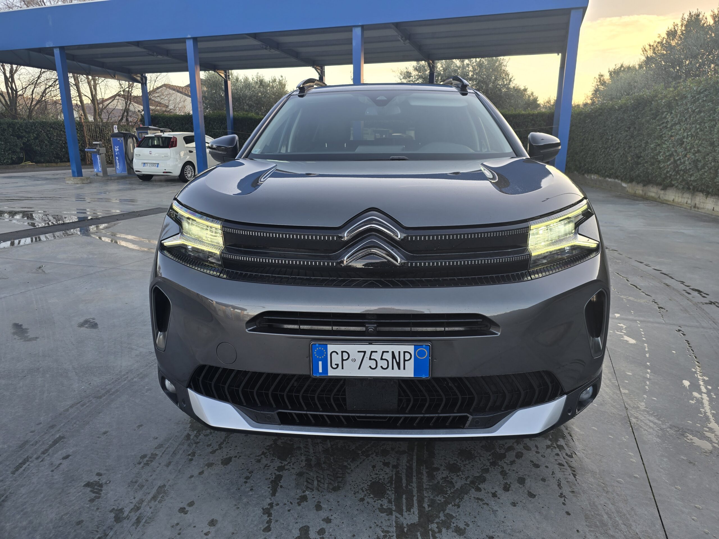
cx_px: 360
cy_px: 270
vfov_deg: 58.9
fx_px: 478
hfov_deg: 73.9
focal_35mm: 23
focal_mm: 6.3
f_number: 1.7
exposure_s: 1/79.1
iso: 12
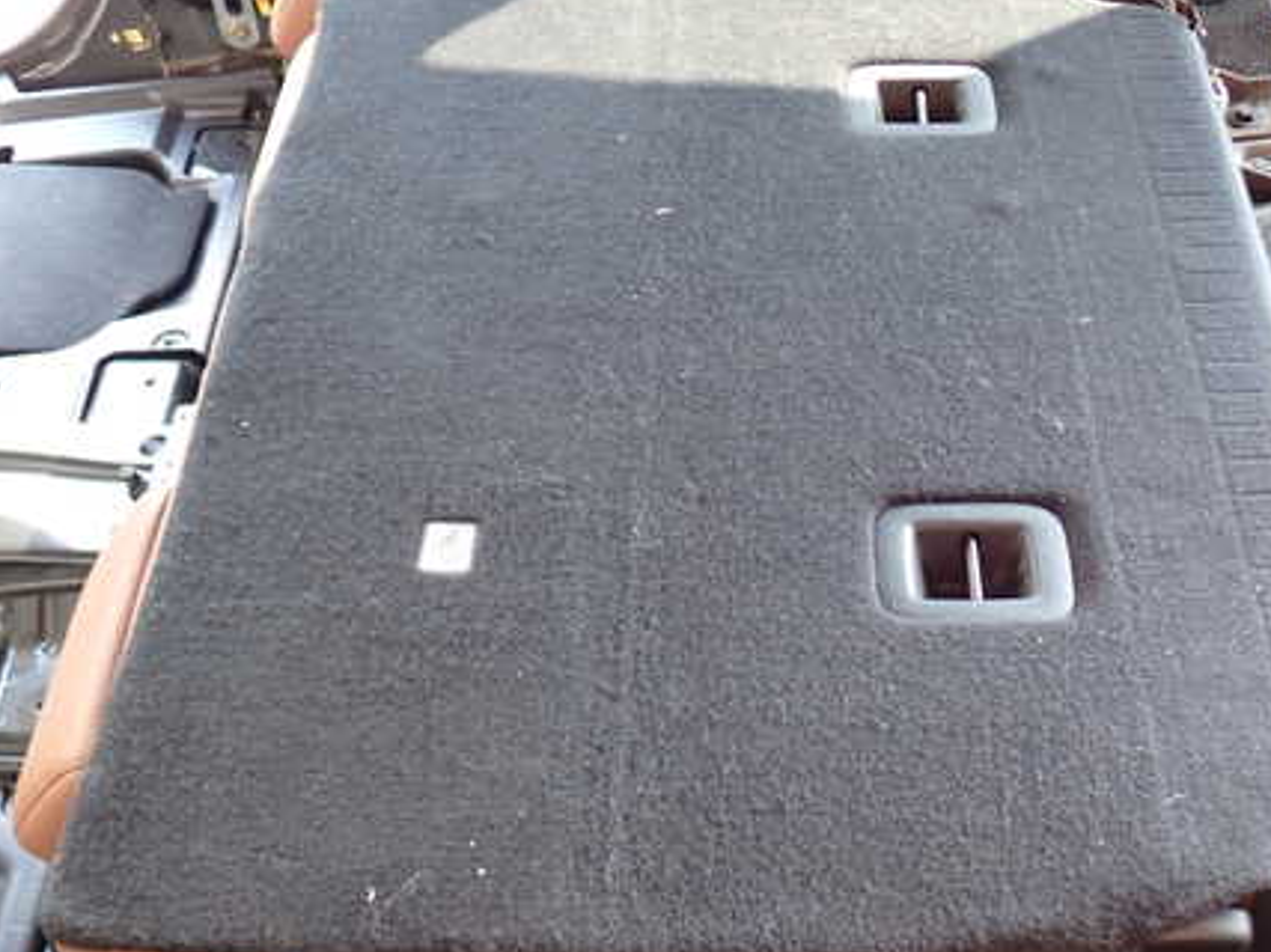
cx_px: 720
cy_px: 538
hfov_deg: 42.0
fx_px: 1652
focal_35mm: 45
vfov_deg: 32.1
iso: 200
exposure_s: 1/40
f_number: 2.4
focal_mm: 5.79
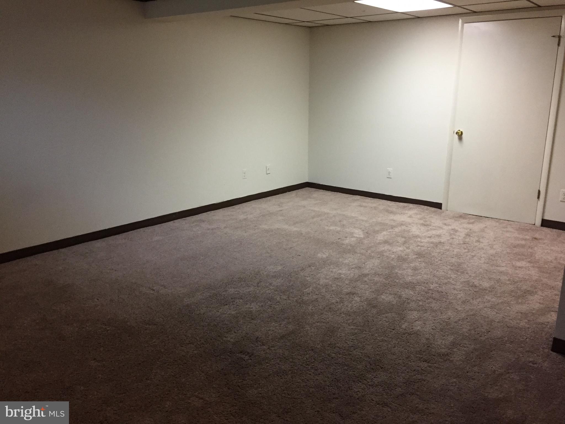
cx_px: 282
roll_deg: -0.5
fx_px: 473
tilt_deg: -15.1
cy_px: 212
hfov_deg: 61.7
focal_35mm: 29
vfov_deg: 48.2
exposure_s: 1/30
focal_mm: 4.15
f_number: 2.2
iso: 160
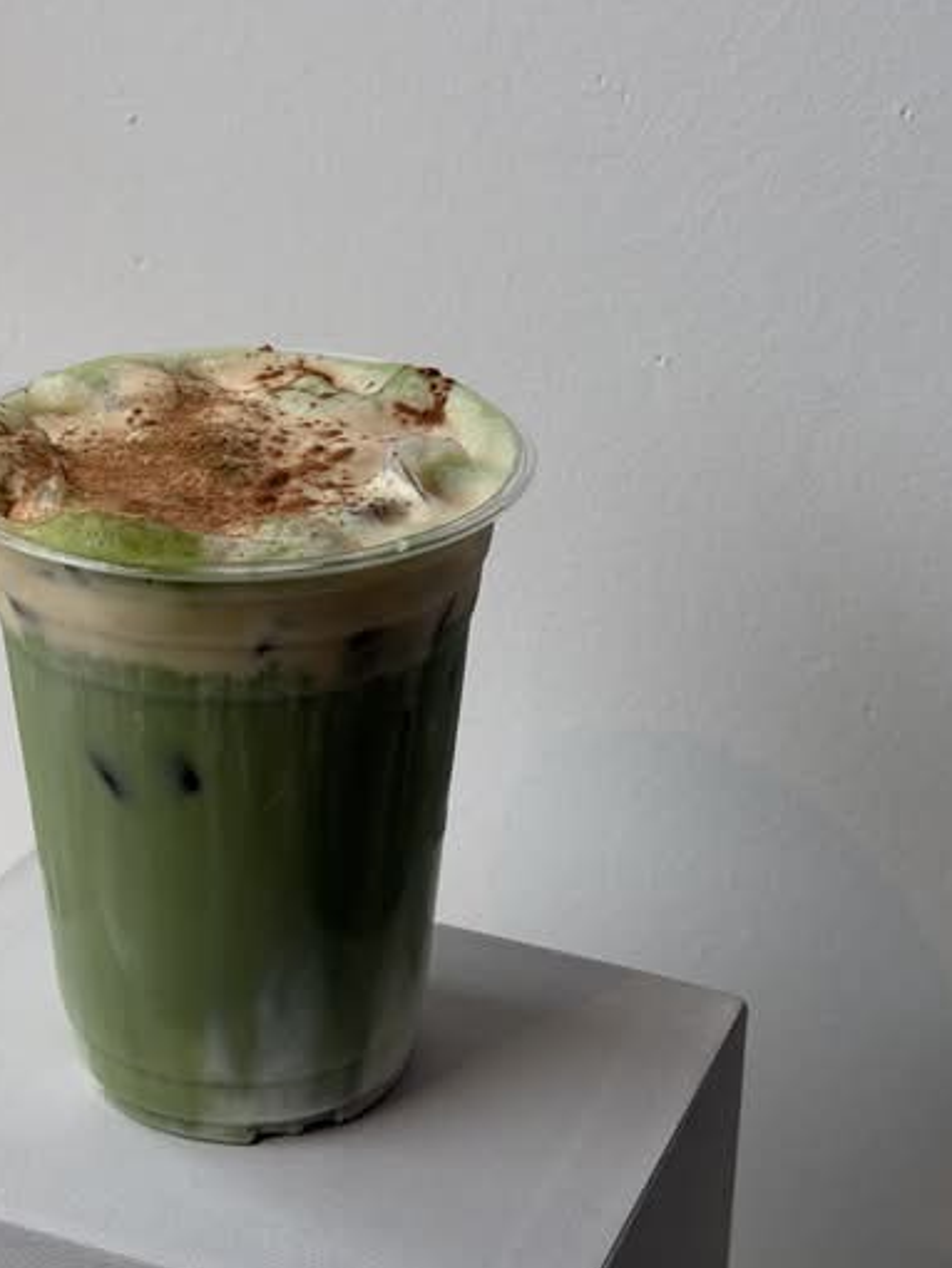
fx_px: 2528
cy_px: 687
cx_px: 311
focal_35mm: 69
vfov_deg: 28.1
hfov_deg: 21.2
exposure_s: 1/1795
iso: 64
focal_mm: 6.76
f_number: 1.78
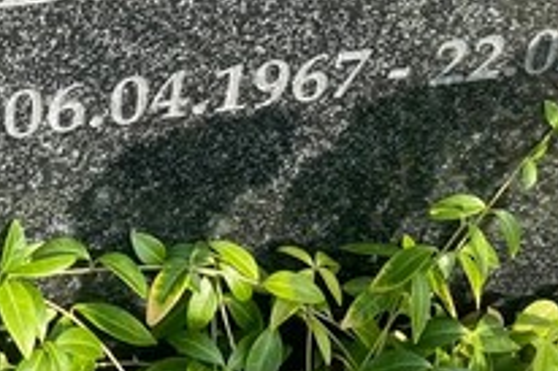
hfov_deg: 19.4
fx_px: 1626
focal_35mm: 105
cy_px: -190
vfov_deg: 12.4
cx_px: 165
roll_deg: -4.5
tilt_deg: -43.1
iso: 32
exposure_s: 1/1103
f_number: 1.6
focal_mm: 4.2
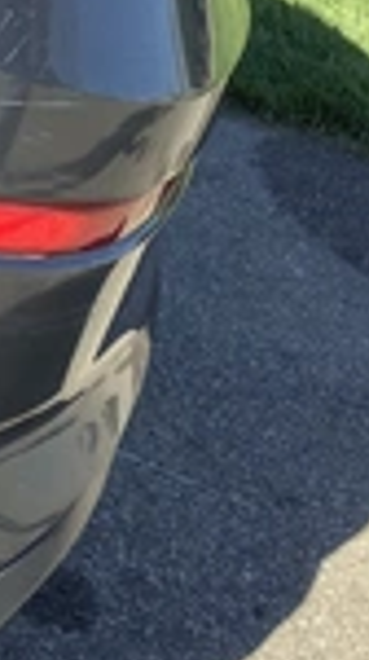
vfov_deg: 23.6
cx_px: -228
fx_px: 1571
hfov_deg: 12.5
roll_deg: -17.1
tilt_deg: -30.9
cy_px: 251
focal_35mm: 90
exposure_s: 1/323
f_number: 2.4
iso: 25
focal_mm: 3.3
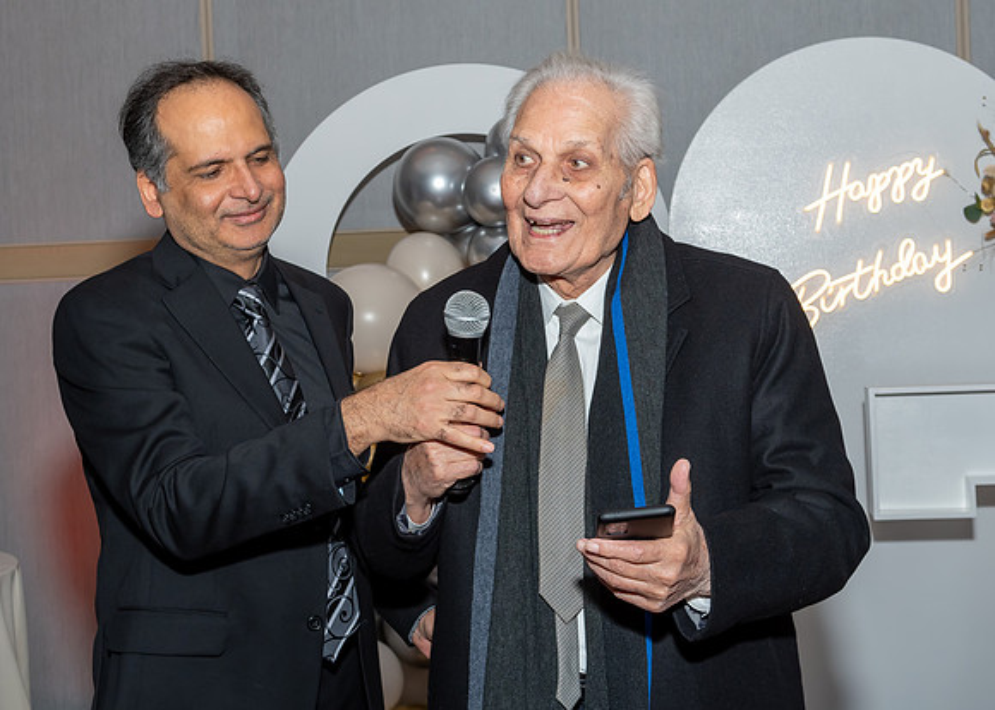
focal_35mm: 63
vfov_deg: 22.7
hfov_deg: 31.4
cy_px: 309
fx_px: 1769
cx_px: 458
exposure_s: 1/250
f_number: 6.3
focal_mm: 31
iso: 500
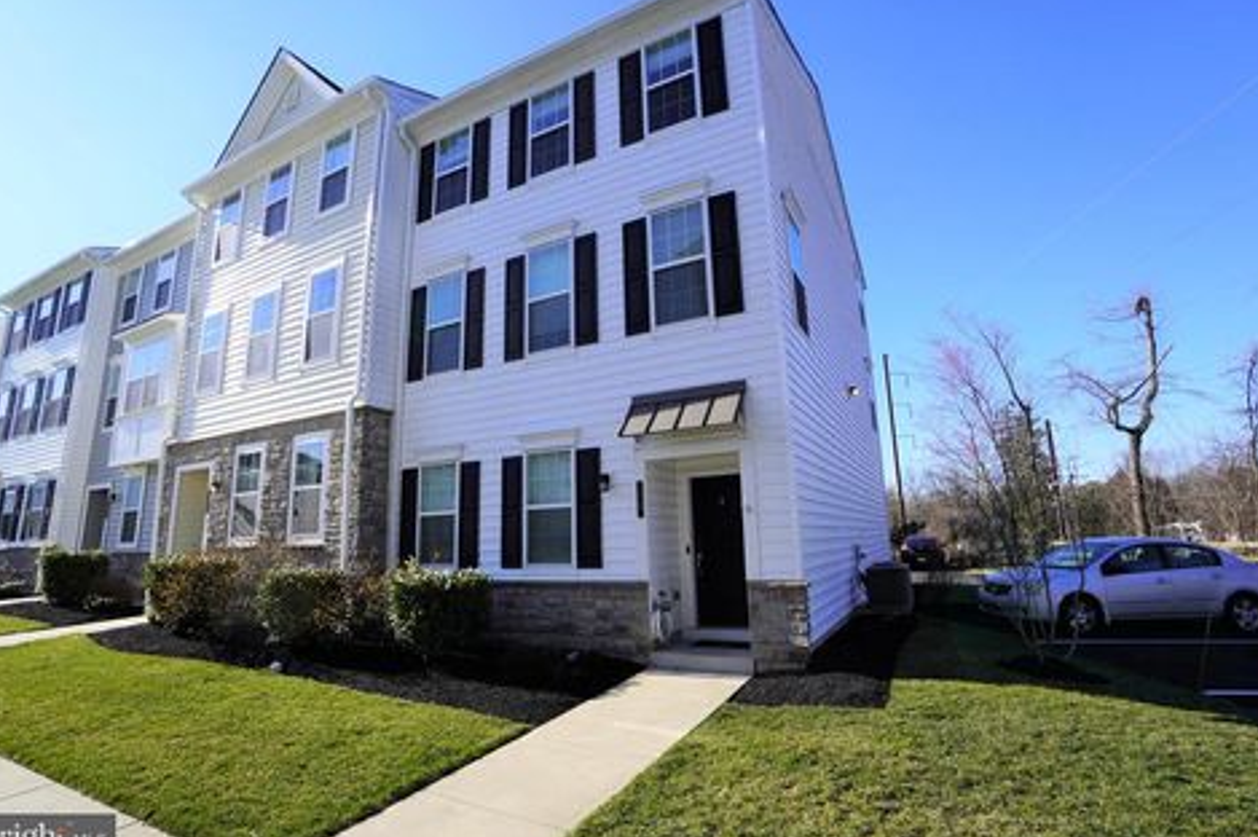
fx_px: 559
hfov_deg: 96.8
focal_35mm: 16
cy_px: 414
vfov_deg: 73.7
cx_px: 641
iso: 100
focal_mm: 10
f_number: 5
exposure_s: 1/500
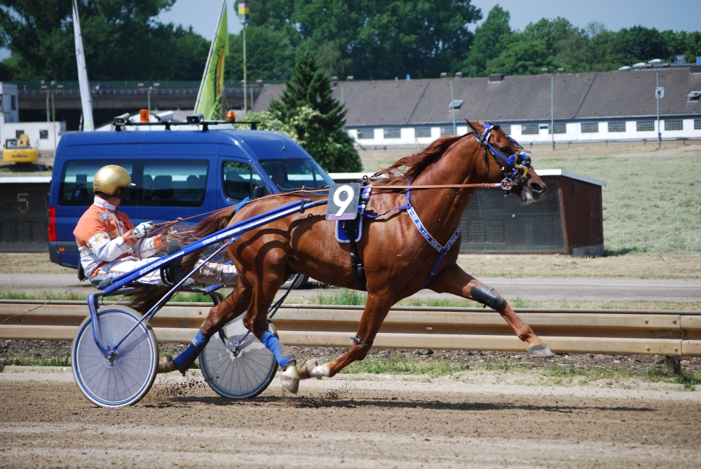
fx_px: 3070
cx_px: 350
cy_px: 234
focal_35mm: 158
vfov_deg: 8.7
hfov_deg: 13.0
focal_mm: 105
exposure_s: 1/1000
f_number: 4.8
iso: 180
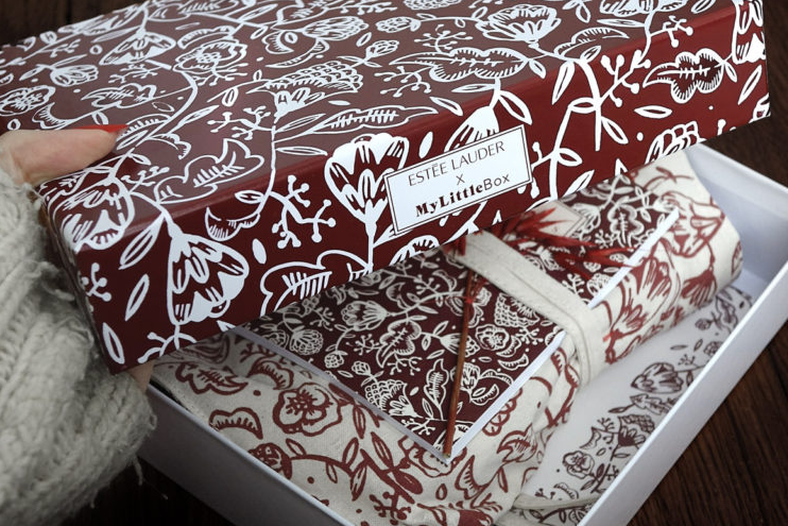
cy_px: 226
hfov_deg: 29.2
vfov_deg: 19.7
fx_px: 1511
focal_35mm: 69
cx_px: 440
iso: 320
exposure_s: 1/200
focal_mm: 18.21
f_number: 3.5
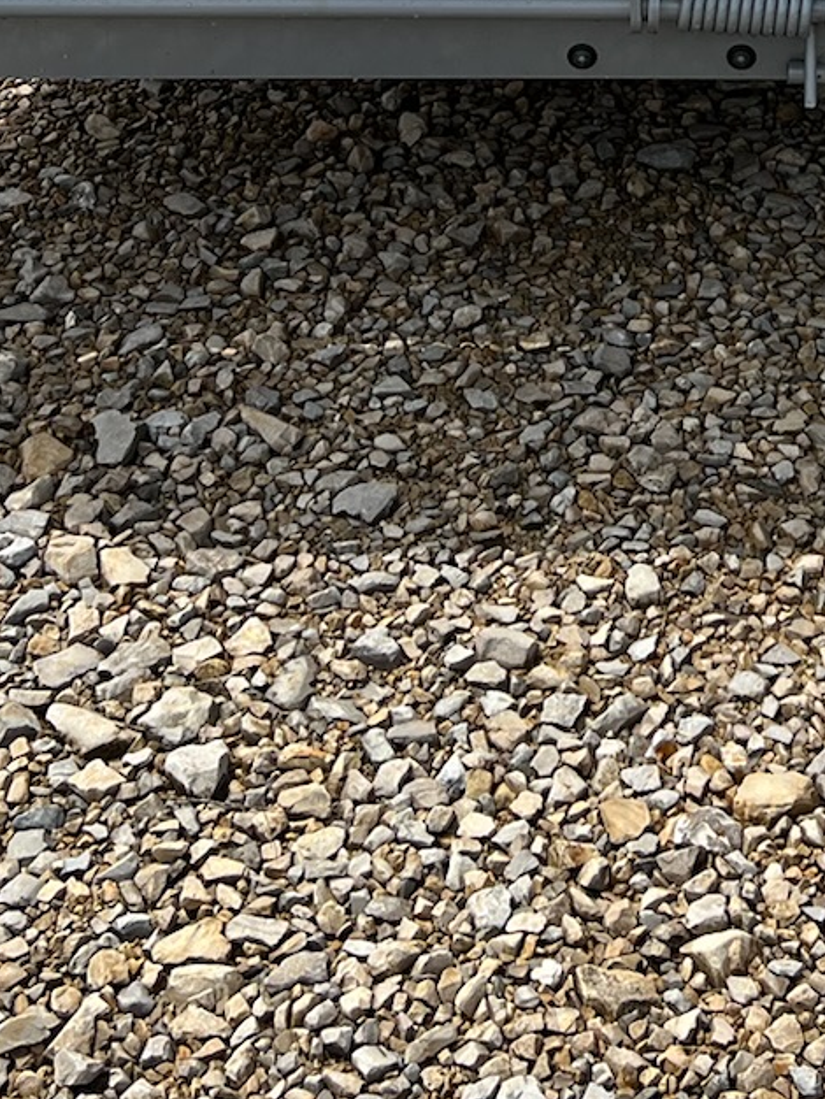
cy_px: -291
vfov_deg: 21.1
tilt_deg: -19.3
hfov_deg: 17.1
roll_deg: +1.0
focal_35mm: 85
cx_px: 748
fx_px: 2699
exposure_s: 1/5319
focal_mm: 5.7
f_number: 1.5
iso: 50
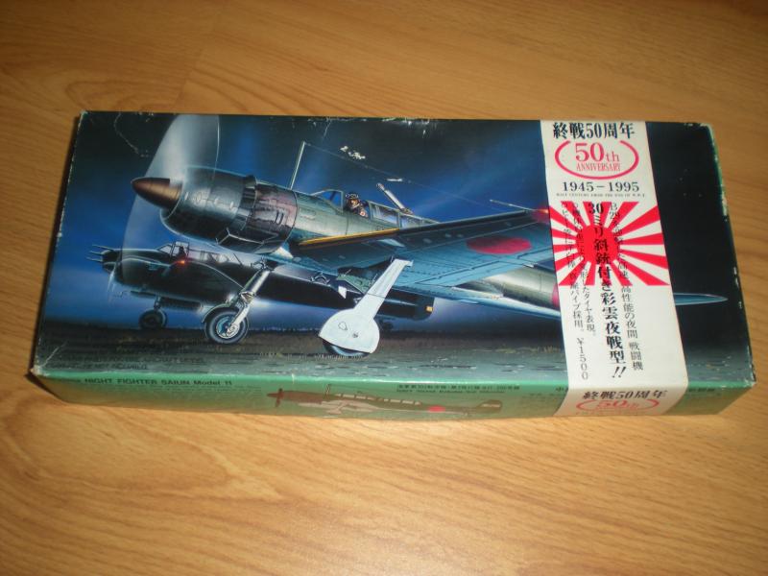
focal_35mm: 38
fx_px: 843
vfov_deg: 37.7
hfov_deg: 49.0
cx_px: 384
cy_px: 288
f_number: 3.1
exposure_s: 1/30
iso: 64
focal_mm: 6.3
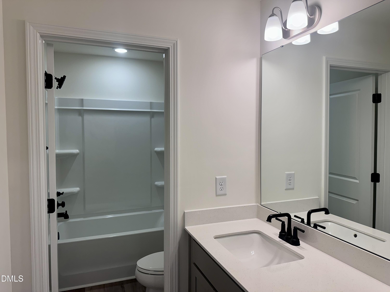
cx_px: 195
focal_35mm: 24
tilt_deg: -2.4
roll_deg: -0.9
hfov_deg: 71.6
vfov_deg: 56.8
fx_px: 270
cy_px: 146
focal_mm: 6.86
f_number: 1.78
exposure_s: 1/120
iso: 50
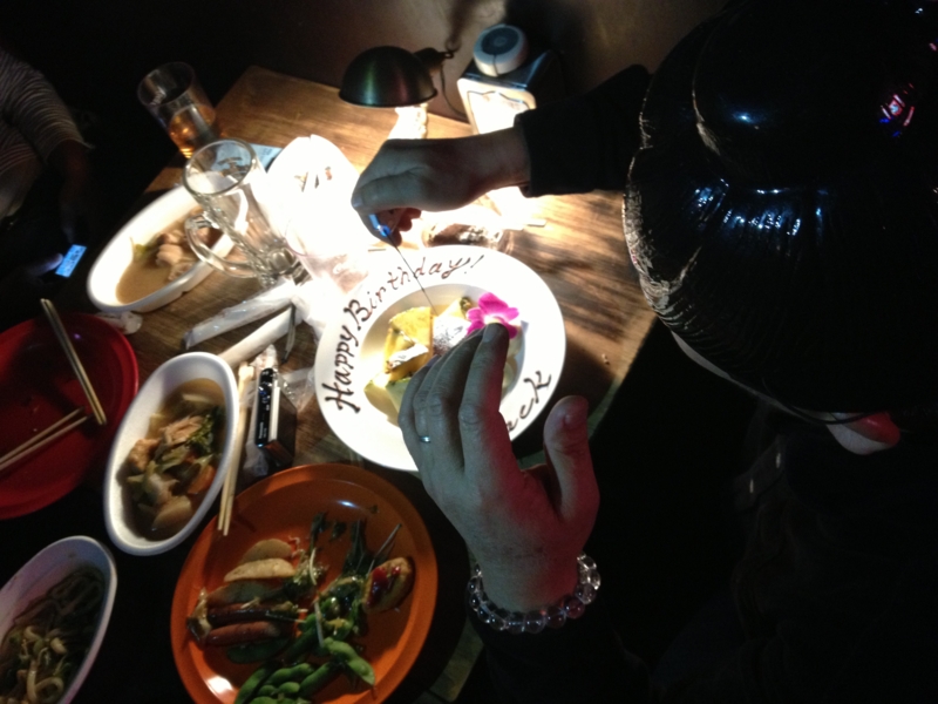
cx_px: 469
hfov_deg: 52.6
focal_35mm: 35
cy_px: 352
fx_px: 948
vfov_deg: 40.7
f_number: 2.4
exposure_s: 1/20
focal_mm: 4.28
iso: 250
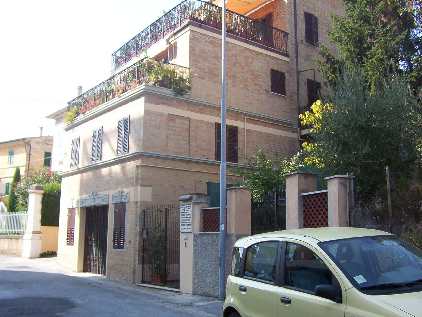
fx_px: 439
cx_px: 211
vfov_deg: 39.7
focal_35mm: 36
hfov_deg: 51.4
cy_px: 158
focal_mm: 5.54
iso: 100
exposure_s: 1/801
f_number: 2.76
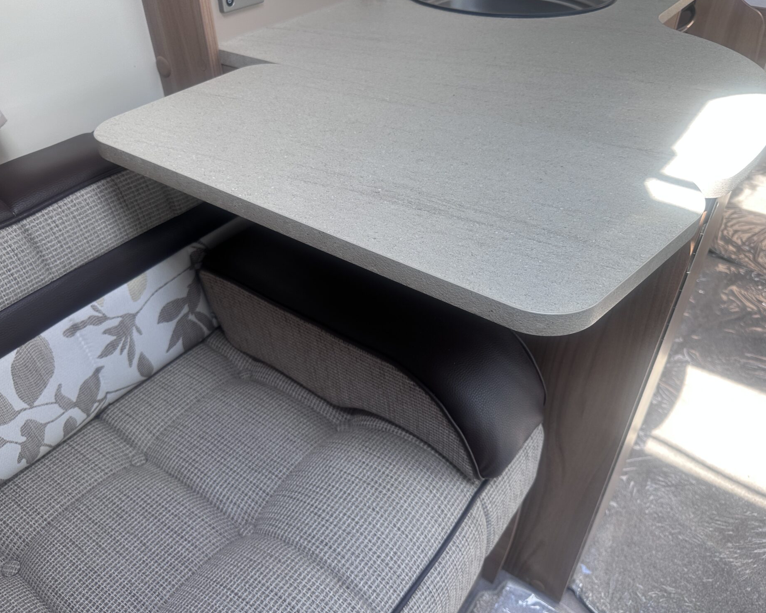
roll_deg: -0.6
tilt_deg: -36.7
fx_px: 589
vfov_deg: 54.9
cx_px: 382
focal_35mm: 26
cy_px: 315
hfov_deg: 66.0
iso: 64
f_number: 1.78
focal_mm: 6.86
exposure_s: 1/215
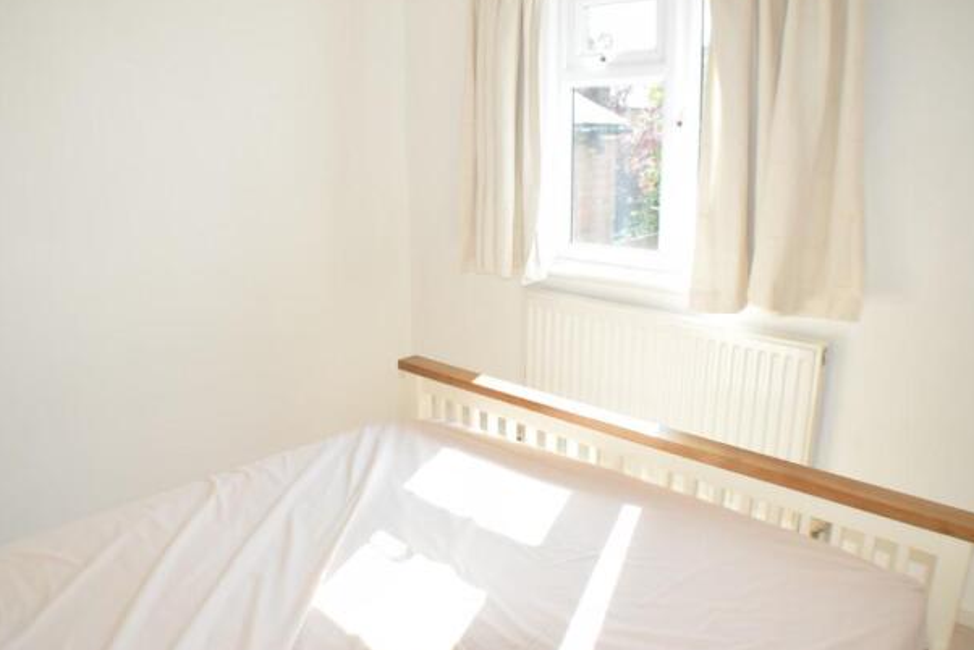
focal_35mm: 38
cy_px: 331
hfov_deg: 51.2
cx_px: 462
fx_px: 1016
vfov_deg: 35.5
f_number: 7.1
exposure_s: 1/50
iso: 125
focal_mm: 23
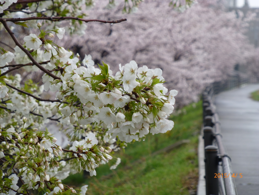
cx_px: 130
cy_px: 98
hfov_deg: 8.6
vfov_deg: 6.4
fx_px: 1728
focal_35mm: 231
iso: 100
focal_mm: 41.3
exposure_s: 1/160
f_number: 5.6
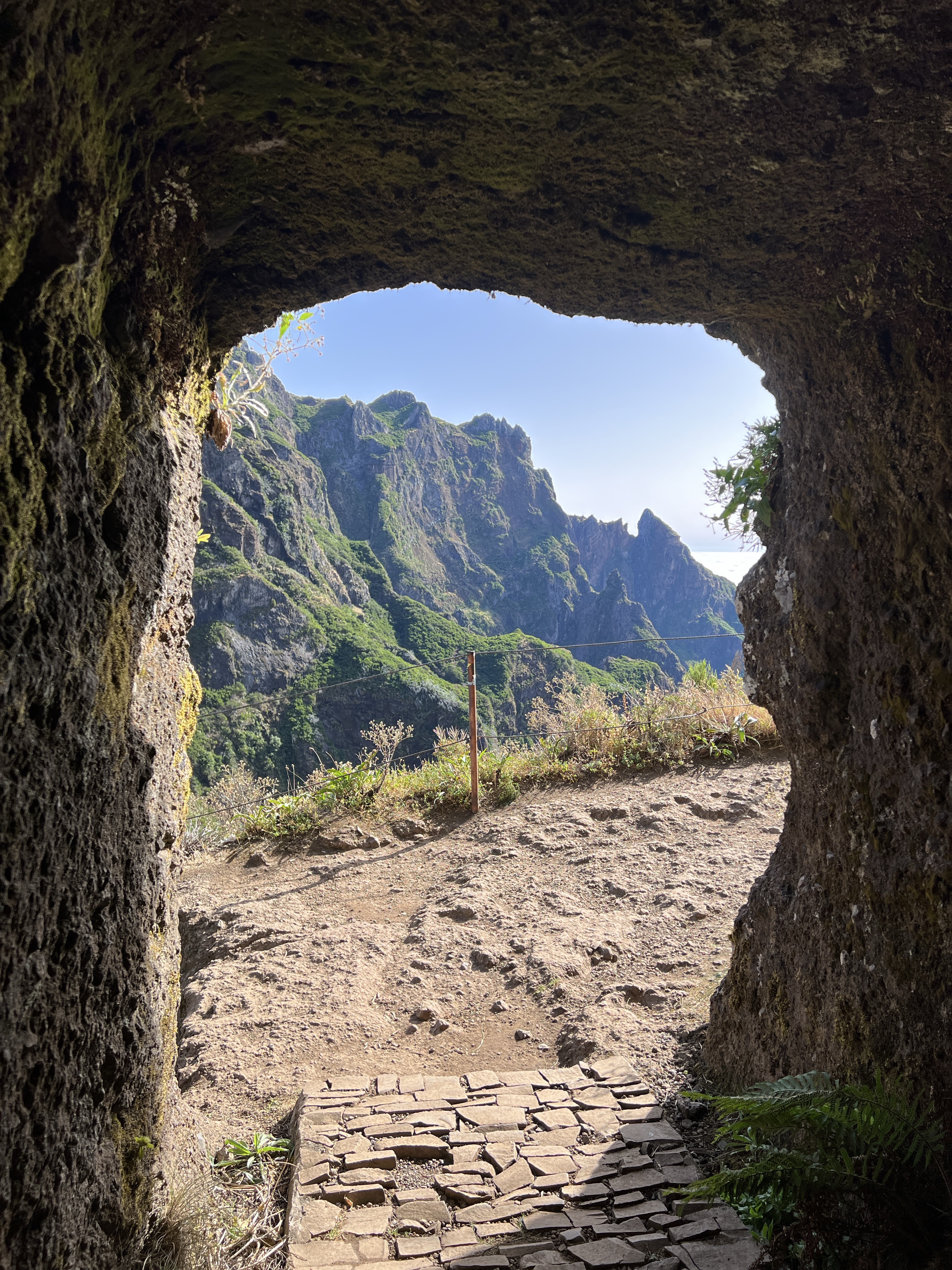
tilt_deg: -5.5
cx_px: 476
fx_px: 953
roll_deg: -0.5
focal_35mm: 26
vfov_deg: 67.3
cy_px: 635
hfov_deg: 53.1
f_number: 1.5
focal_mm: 5.7
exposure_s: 1/1377
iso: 50
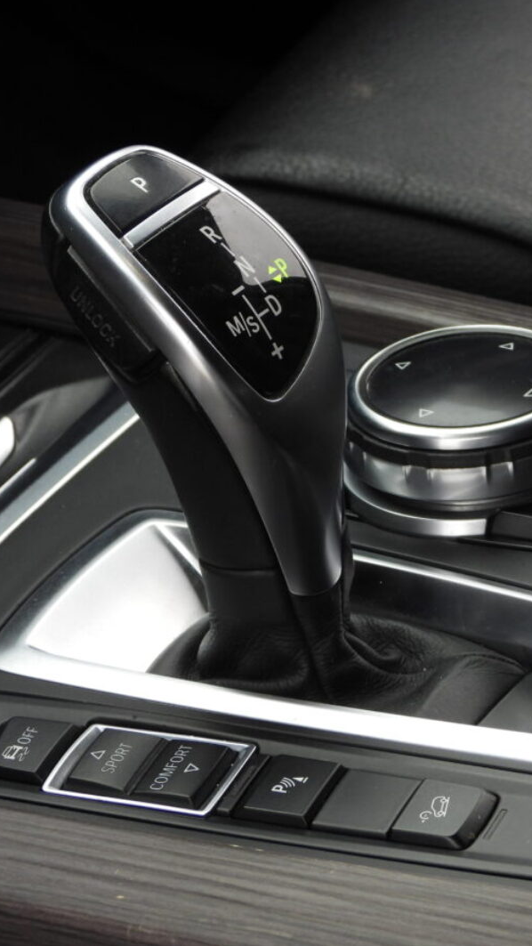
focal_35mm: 197
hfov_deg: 6.2
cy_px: 473
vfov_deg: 10.9
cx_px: 394
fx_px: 4940
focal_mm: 24.3
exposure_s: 1/60
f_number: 4
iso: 180
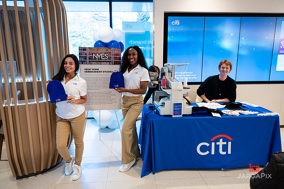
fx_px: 195
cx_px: 138
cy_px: 92
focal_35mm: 25
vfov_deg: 51.8
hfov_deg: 72.0
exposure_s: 1/160
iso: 400
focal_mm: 24
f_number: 3.2
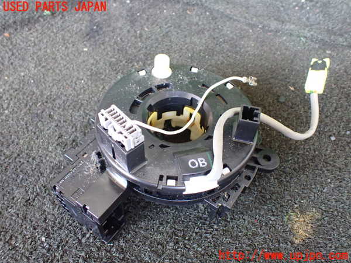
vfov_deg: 46.8
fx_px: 304
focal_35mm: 30
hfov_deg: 60.0
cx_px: 176
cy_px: 132
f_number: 2.3
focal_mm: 5.4
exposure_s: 1/60
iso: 800
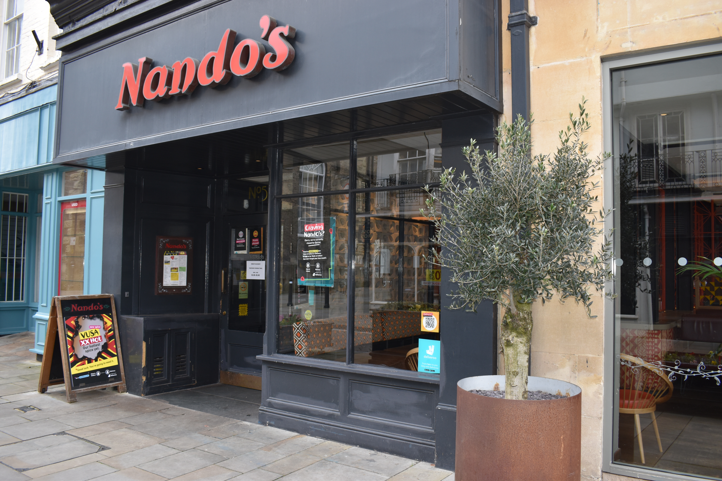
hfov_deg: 61.9
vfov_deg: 43.6
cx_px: 361
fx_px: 602
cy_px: 240
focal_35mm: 30
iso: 280
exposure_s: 1/200
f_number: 5
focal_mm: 20
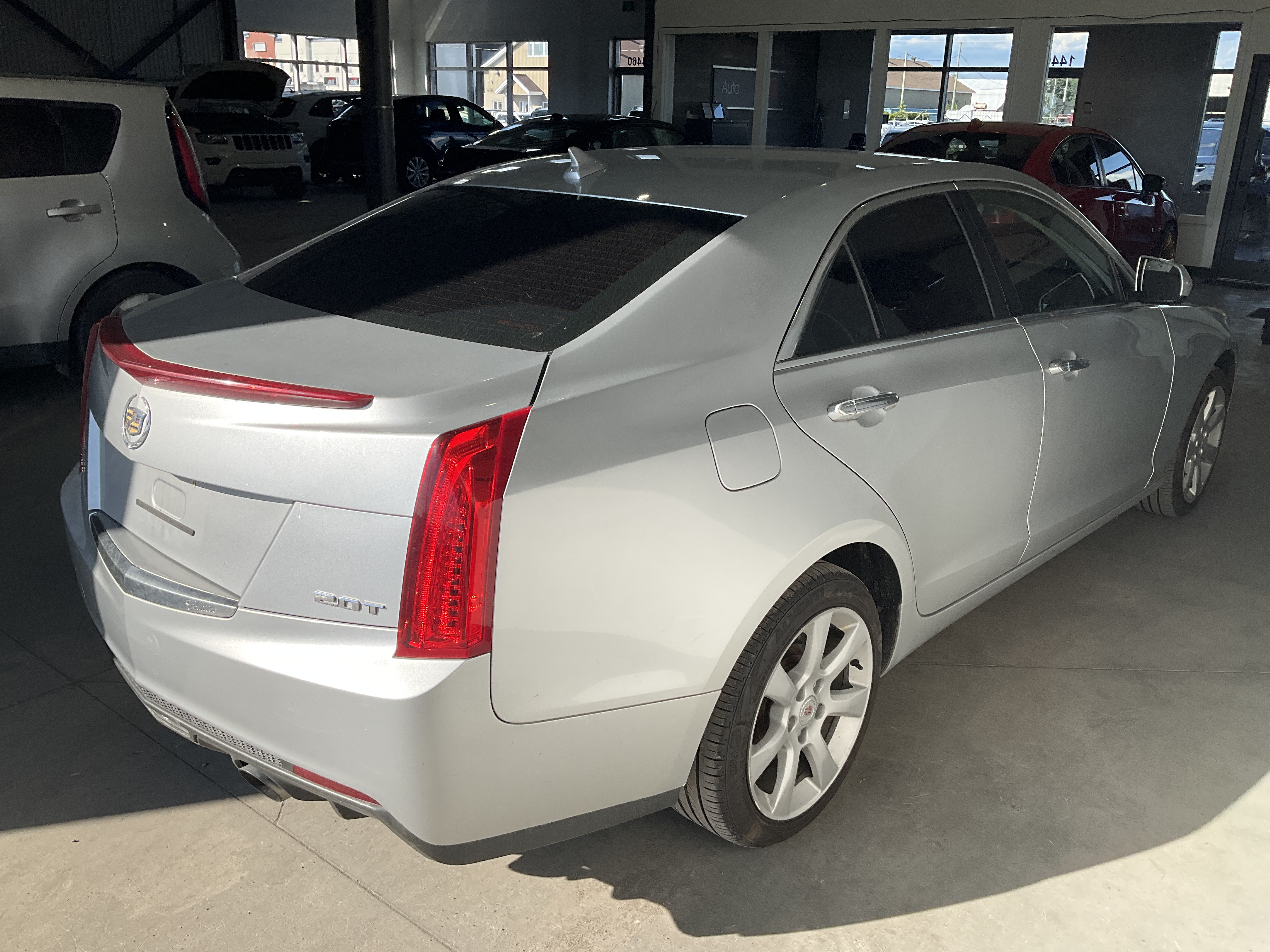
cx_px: 635
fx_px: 1064
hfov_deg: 61.7
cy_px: 476
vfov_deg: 48.2
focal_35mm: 29
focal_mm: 3
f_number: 1.8
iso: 25
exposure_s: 1/1168
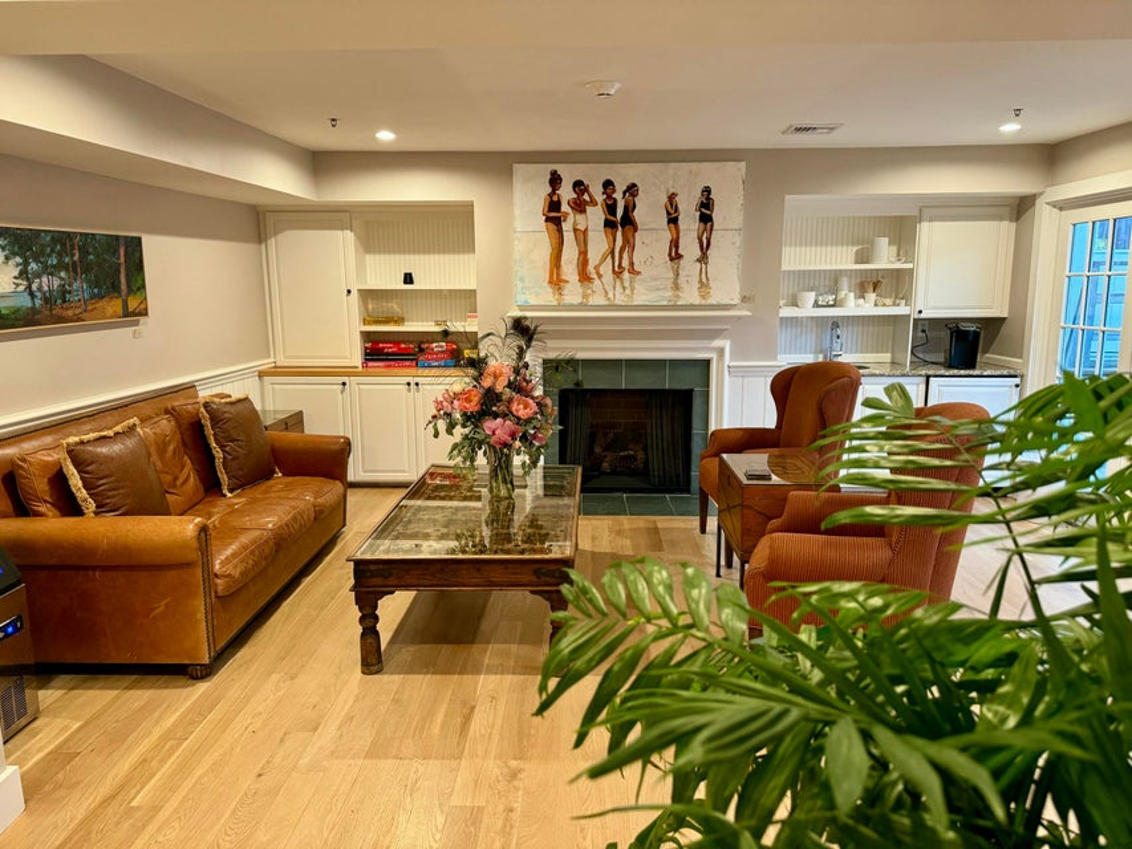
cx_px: 566
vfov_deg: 56.8
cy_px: 424
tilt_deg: -9.9
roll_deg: +0.3
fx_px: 785
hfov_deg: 71.6
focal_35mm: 24
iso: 250
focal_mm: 6.76
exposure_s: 1/60
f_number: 1.78
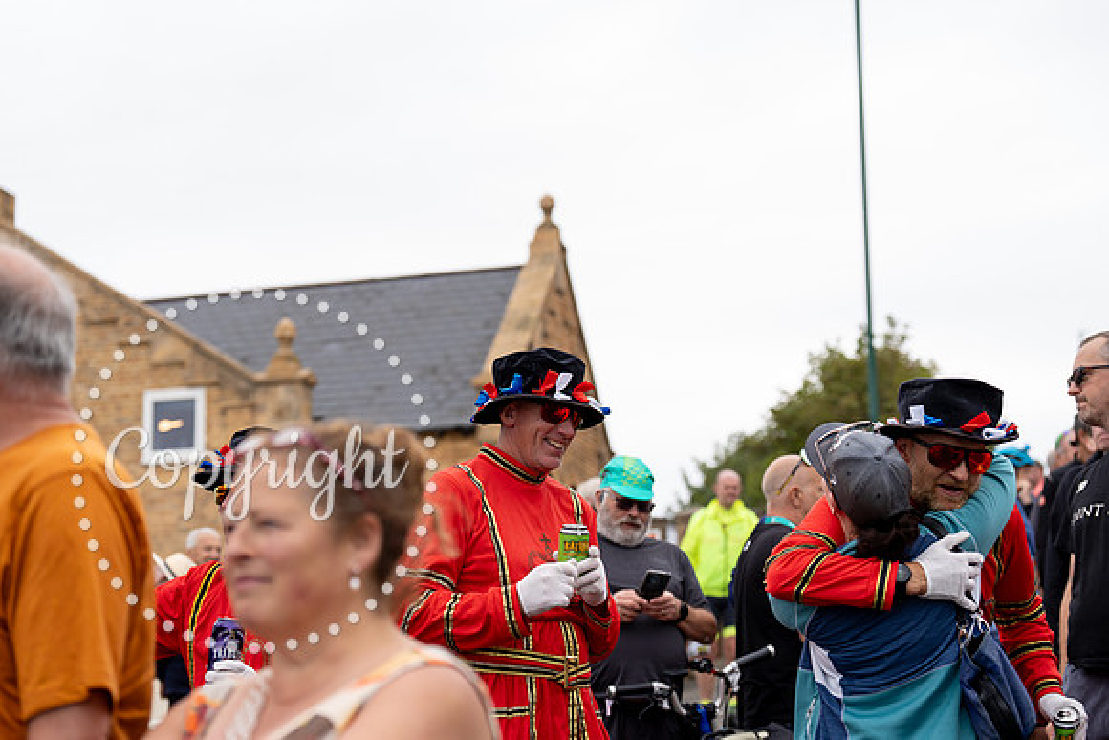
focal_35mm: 70
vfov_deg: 19.5
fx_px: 2157
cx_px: 554
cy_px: 370
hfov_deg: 28.8
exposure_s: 1/1000
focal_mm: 70
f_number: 3.5
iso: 320
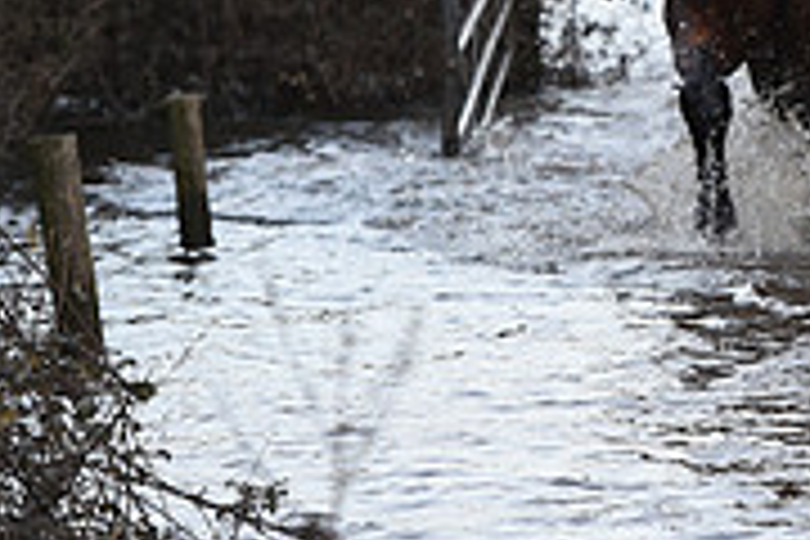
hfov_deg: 4.4
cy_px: -320
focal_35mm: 466
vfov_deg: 2.9
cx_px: 1300
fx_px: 10484
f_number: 4.5
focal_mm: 145
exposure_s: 1/1000
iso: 1600
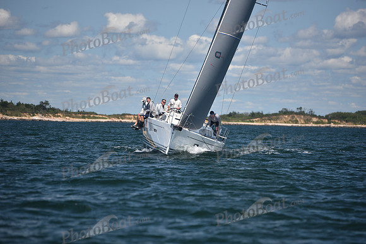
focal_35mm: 200
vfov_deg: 6.9
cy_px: 122
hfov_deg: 10.3
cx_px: 183
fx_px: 2034
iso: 250
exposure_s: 1/2000
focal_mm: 200
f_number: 3.5
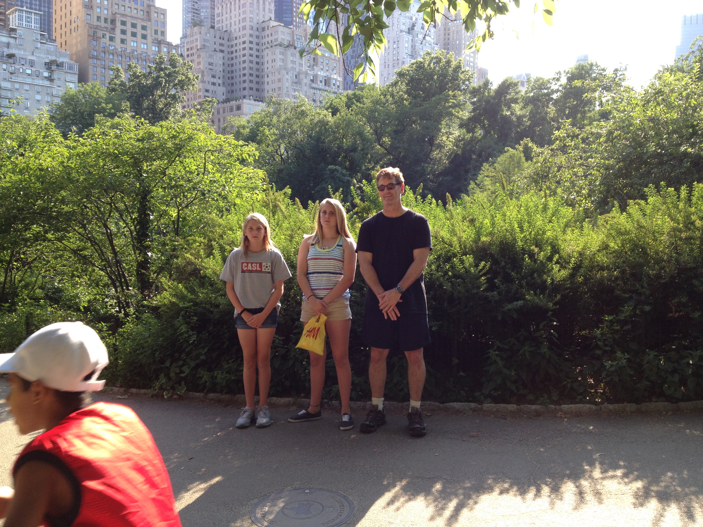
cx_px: 352
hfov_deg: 52.6
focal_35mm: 35
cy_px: 264
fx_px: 711
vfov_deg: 40.7
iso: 50
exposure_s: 1/314
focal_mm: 4.28
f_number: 2.4
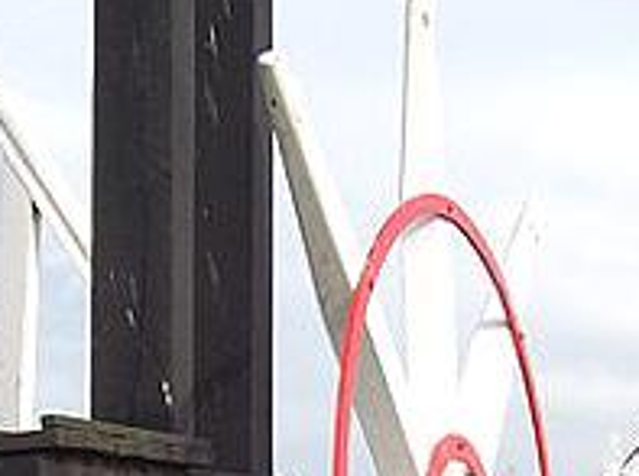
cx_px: 243
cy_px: 696
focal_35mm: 106
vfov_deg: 13.2
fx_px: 1953
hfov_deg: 18.6
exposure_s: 1/310
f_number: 4.8
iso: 80
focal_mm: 6
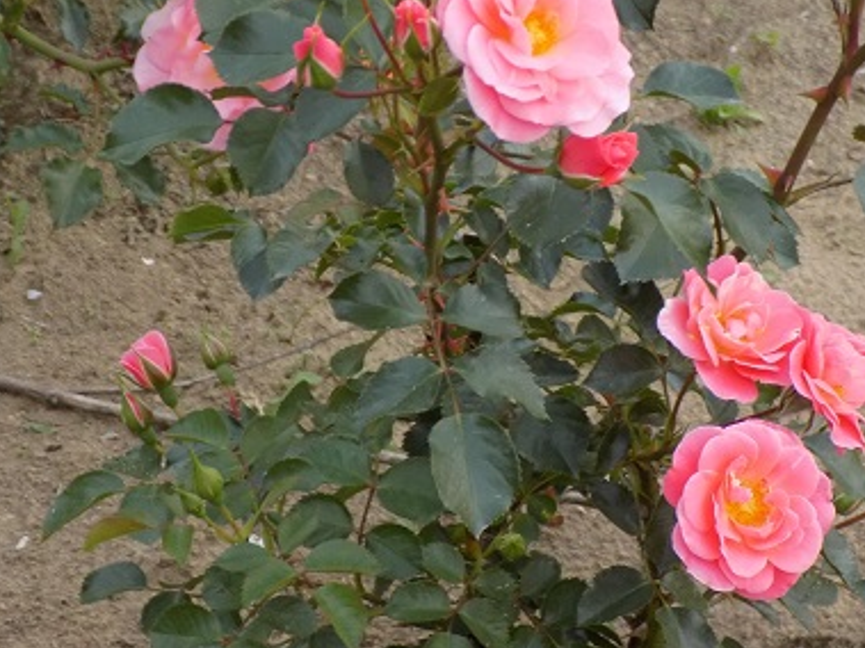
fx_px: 5321
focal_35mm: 213
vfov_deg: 7.0
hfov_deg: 9.3
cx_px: 541
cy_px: 260
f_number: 5.3
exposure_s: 1/30
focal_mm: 29.9
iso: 160
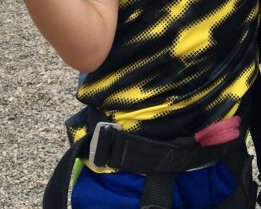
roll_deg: -1.4
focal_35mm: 111
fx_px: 858
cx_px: 296
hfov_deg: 16.7
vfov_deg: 12.1
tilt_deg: -3.8
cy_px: -227
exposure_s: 1/777
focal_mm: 4.15
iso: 25
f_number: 2.2
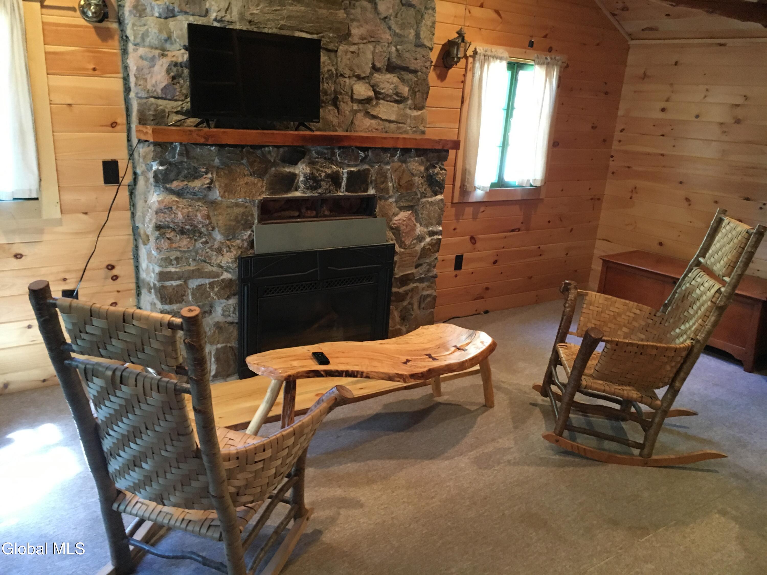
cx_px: 384
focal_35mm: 29
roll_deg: -2.9
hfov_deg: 61.7
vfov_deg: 48.2
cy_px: 288
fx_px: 643
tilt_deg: -16.3
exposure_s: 1/17
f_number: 2.2
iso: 200
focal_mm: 4.15
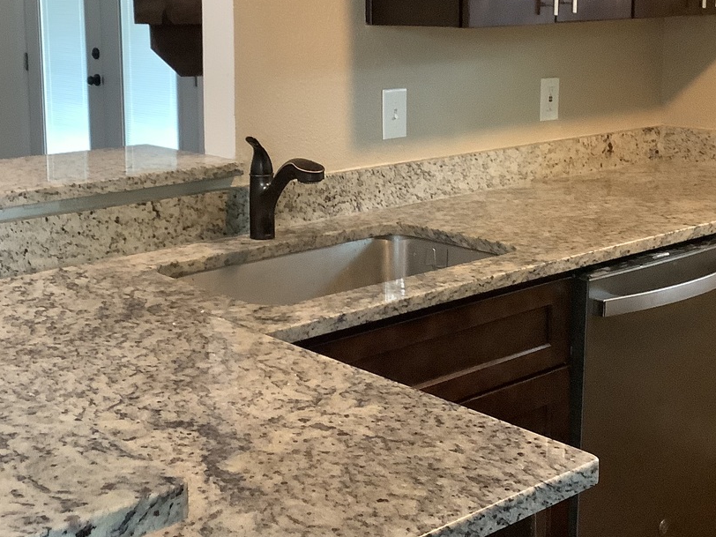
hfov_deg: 34.9
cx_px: 320
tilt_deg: -9.3
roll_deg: +0.3
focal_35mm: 55
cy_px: 155
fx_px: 1138
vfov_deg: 26.3
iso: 400
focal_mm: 3.3
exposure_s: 1/40
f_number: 2.4
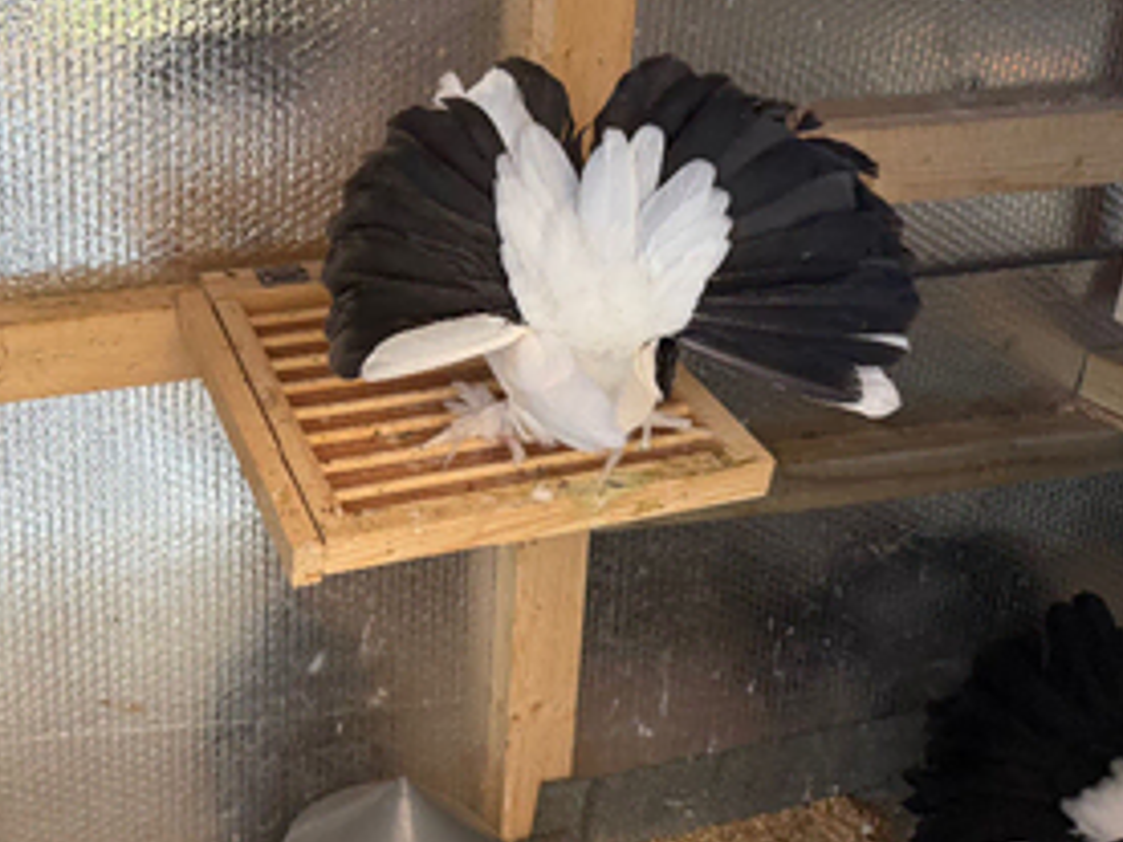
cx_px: 210
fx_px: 1330
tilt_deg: -18.2
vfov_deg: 34.6
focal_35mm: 41
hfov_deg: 43.4
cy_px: 234
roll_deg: -1.4
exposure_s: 1/93
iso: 200
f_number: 1.78
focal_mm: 6.76
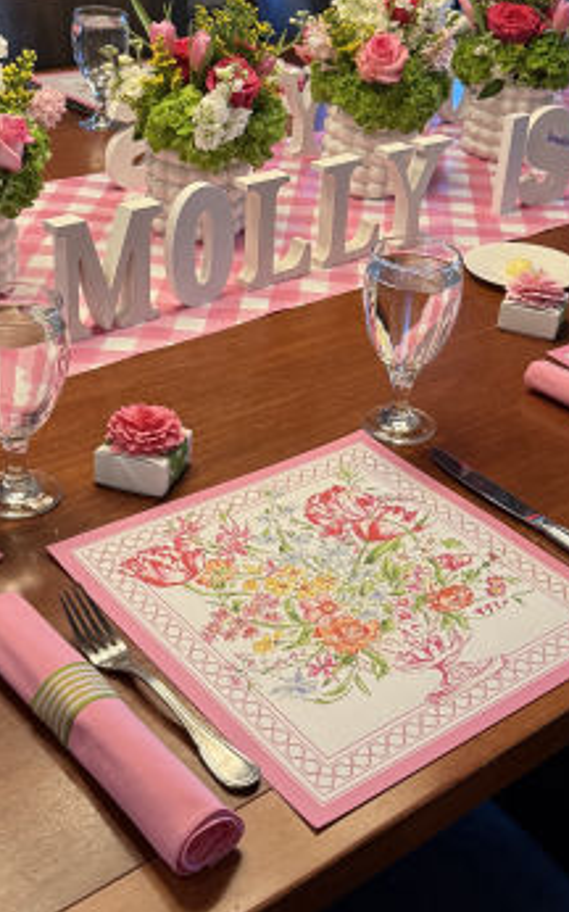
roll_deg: -4.2
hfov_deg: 25.8
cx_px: 287
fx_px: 1242
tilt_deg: -24.7
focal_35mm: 50
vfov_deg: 39.9
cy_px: 314
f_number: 1.78
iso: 250
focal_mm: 6.76
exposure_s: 1/60
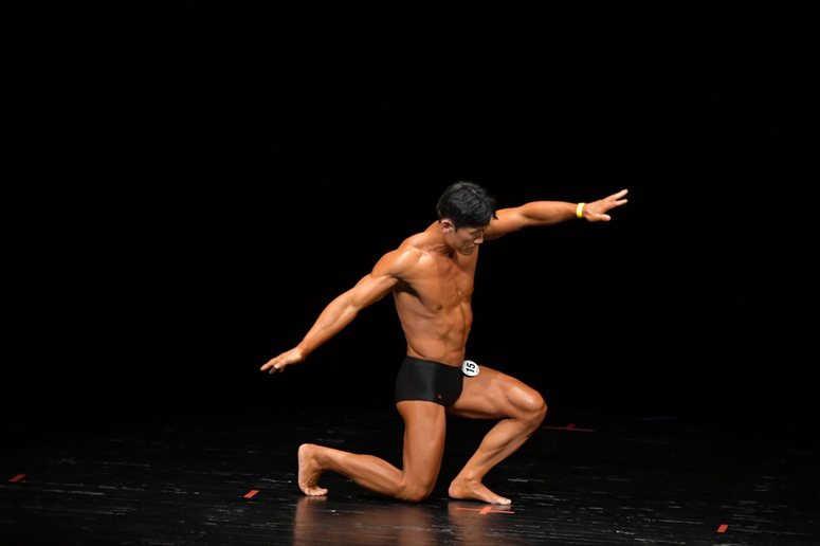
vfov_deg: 5.1
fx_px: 6147
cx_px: 410
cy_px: 273
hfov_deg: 7.6
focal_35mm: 270
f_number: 5.6
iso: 3200
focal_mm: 180
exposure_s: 1/400
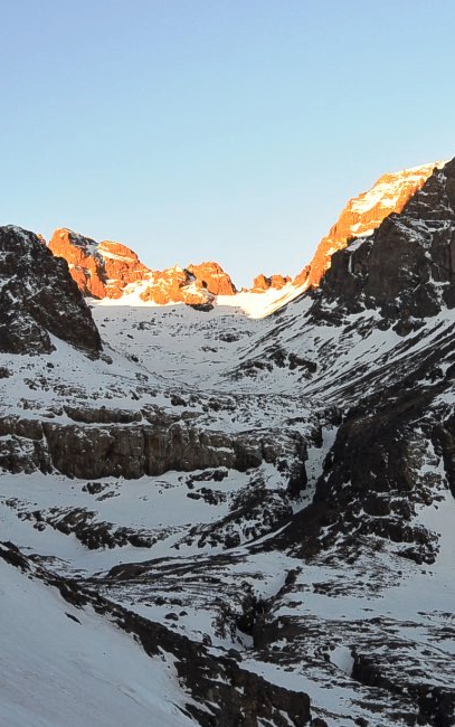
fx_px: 1050
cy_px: 346
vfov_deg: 38.2
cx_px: 273
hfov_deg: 24.4
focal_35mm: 53
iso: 200
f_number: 3.8
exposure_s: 1/250
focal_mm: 12.5
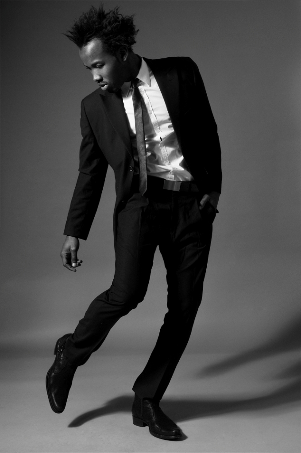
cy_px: 226
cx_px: 150
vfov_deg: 37.9
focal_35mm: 52
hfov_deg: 25.7
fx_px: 660
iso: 200
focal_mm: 35
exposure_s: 1/200
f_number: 10
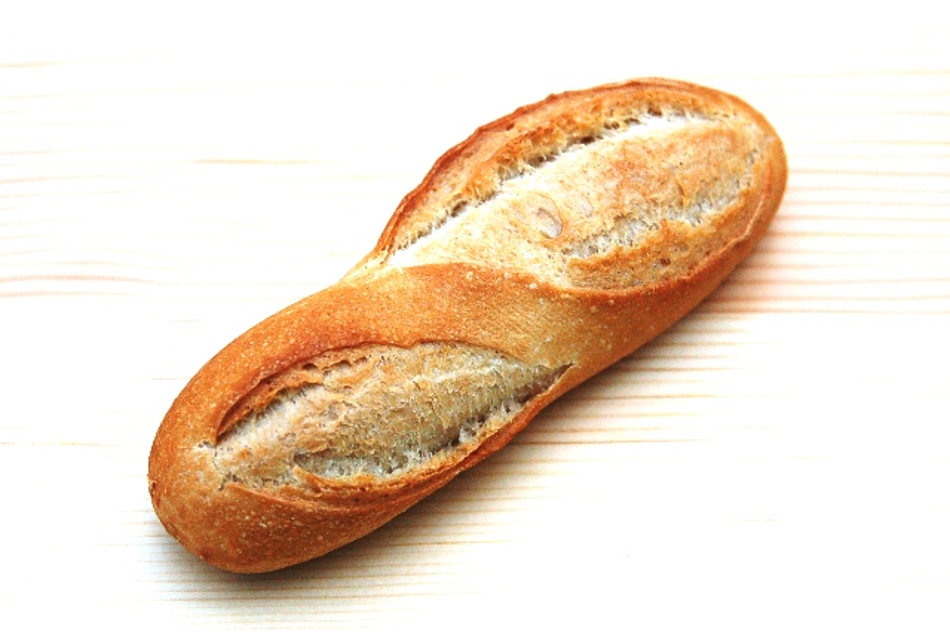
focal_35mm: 82
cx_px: 475
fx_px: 2176
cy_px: 316
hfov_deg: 24.6
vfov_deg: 16.5
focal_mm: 55
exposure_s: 1/4000
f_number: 5.6
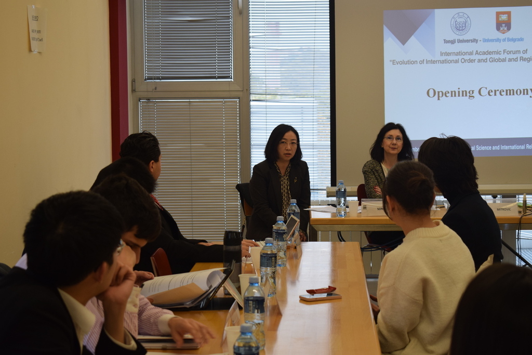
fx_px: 1219
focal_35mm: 82
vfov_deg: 16.6
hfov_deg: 24.6
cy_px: 178
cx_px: 266
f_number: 5.6
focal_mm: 55
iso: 500
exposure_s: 1/60
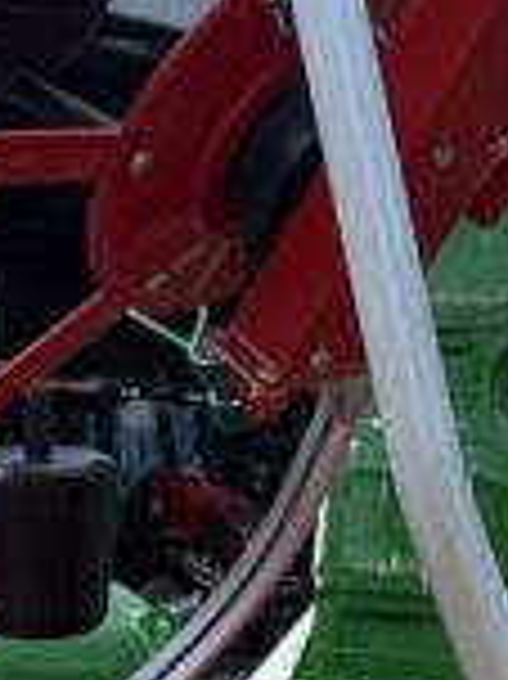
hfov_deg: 9.1
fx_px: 3194
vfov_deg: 12.1
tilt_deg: +1.4
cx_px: 369
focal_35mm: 163
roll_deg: -3.3
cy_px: 522
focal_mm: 6.76
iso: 100
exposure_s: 1/2703
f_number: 1.78
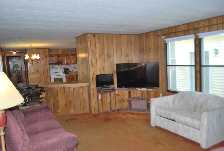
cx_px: 112
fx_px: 187
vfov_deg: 43.8
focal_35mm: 30
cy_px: 76
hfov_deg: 61.8
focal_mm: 20
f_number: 3.8
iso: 200
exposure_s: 1/60
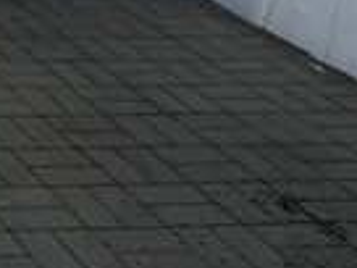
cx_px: -360
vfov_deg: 13.5
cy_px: -96
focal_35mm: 105
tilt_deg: -13.8
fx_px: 1083
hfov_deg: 15.1
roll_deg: -3.3
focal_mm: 4.25
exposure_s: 1/4808
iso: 32
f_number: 1.8
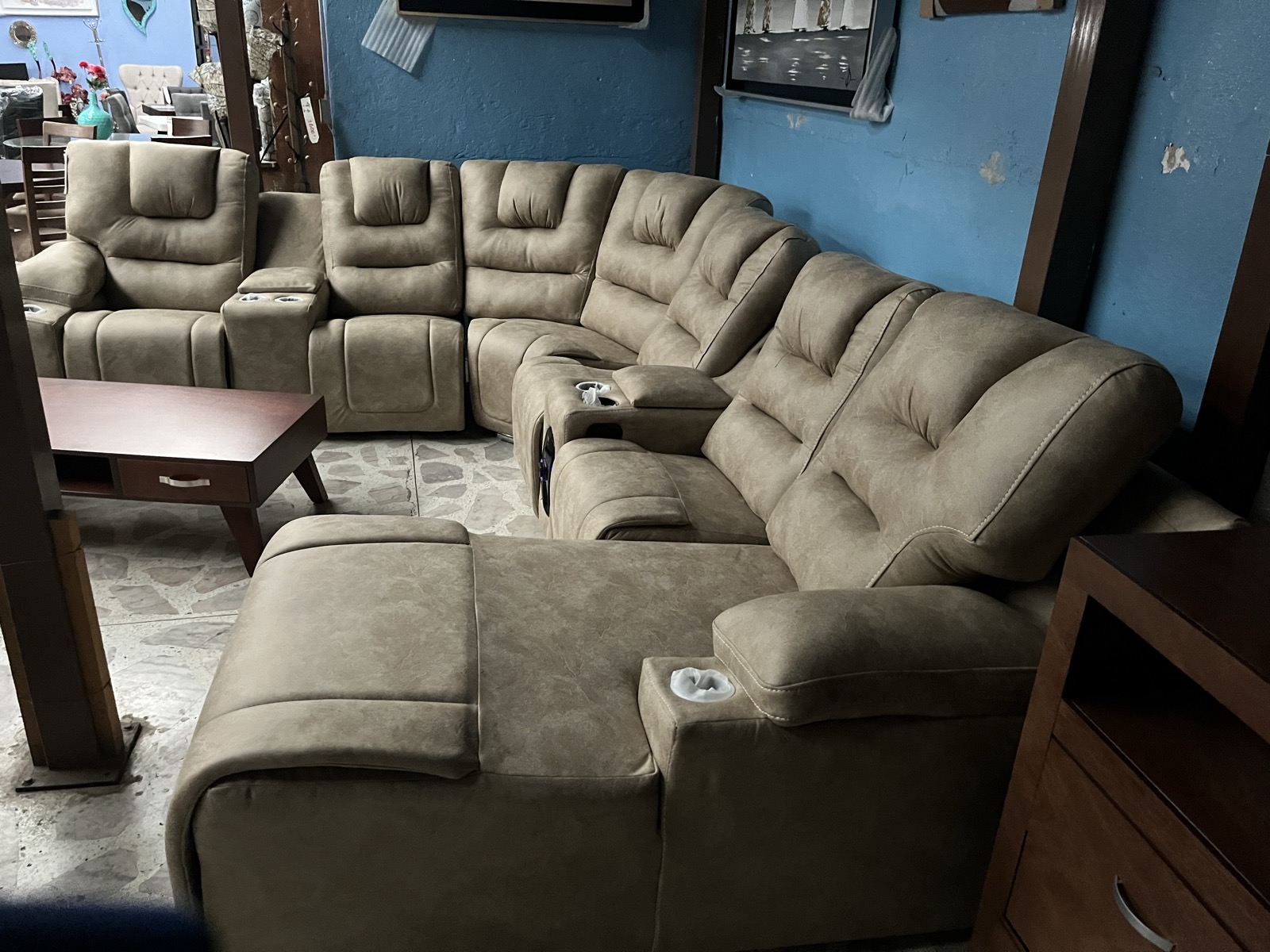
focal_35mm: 26
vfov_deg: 53.1
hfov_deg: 67.3
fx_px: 954
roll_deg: -1.8
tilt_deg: -22.1
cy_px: 476
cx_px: 635
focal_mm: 5.1
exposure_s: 1/30
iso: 640
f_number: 1.6
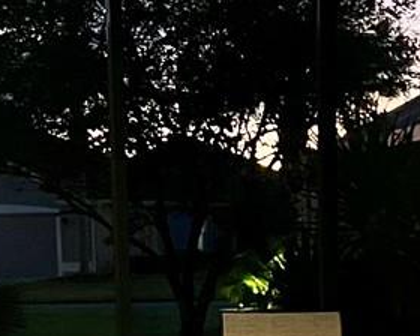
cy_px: 417
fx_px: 1802
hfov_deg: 13.3
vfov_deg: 10.5
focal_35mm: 145
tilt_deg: -7.4
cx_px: 290
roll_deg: +1.0
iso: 640
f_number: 1.5
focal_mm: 5.7
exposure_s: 1/30
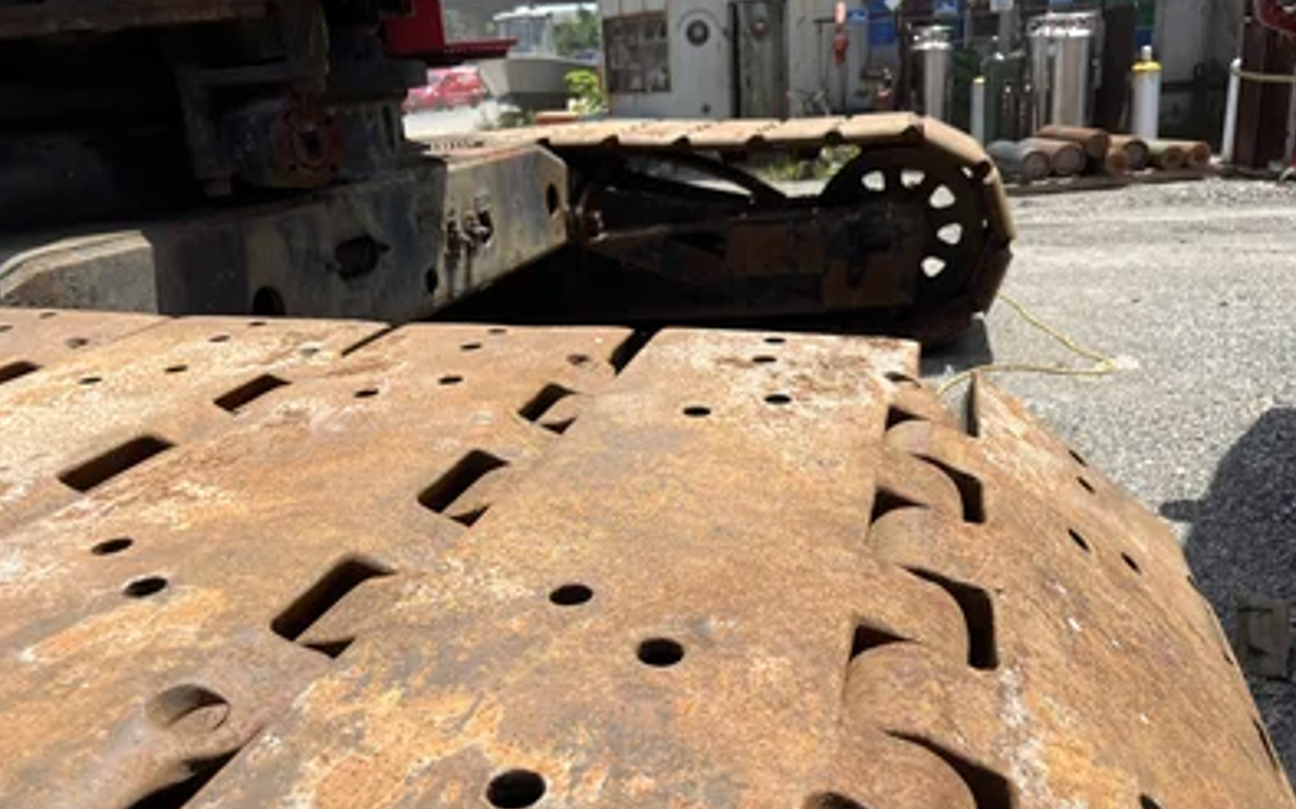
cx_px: 641
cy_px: 424
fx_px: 989
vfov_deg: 44.5
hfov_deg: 66.5
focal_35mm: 28
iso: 50
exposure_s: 1/2410
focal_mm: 5.1
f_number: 1.6
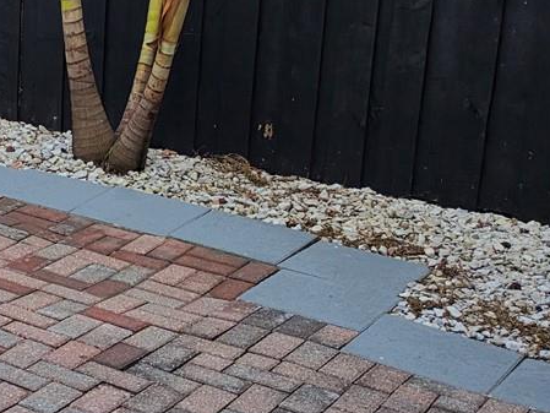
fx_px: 1303
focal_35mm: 82
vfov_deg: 17.6
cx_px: -345
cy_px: 2
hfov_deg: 19.6
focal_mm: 6.5
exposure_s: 1/2021
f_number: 1.4
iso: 64
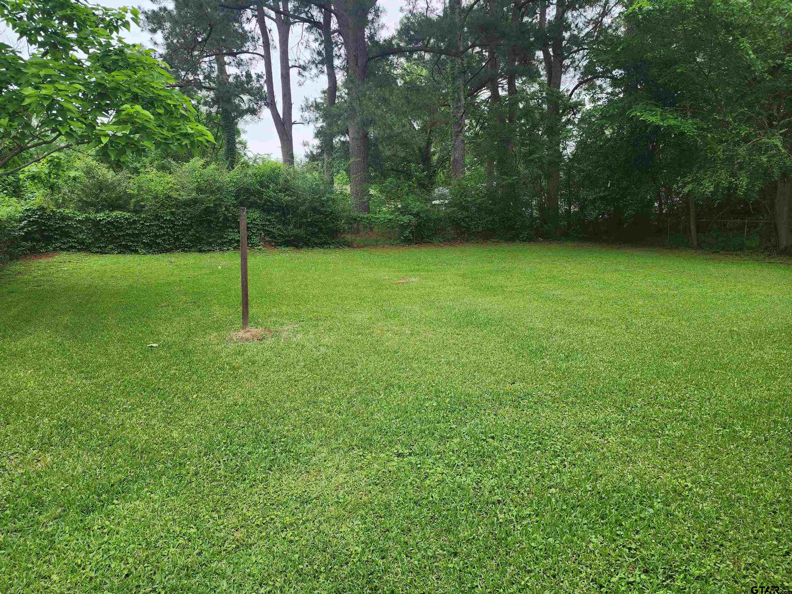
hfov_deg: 73.9
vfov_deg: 58.9
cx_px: 396
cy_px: 297
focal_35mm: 23
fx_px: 526
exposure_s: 1/180
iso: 32
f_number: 1.8
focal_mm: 6.4
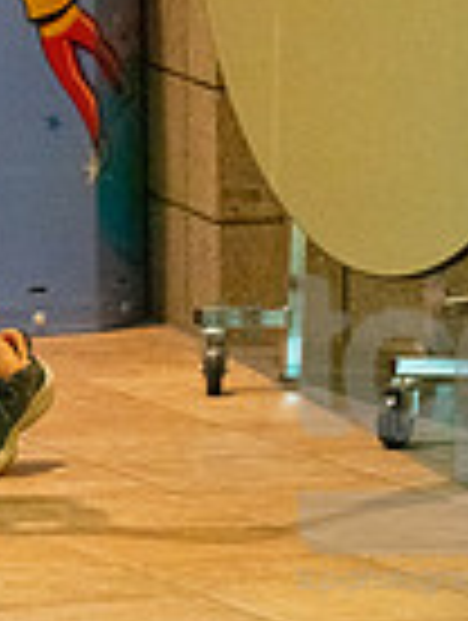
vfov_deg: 3.8
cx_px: -202
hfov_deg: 2.8
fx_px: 9435
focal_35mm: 525
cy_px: -196
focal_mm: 130
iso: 6400
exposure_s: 1/640
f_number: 4.5
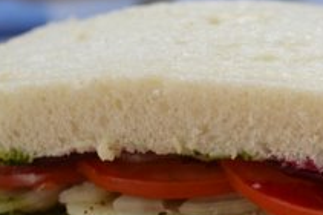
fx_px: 888
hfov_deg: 20.3
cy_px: 166
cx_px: 266
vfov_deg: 13.7
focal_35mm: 99
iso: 400
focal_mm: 29
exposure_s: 1/60
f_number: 6.3
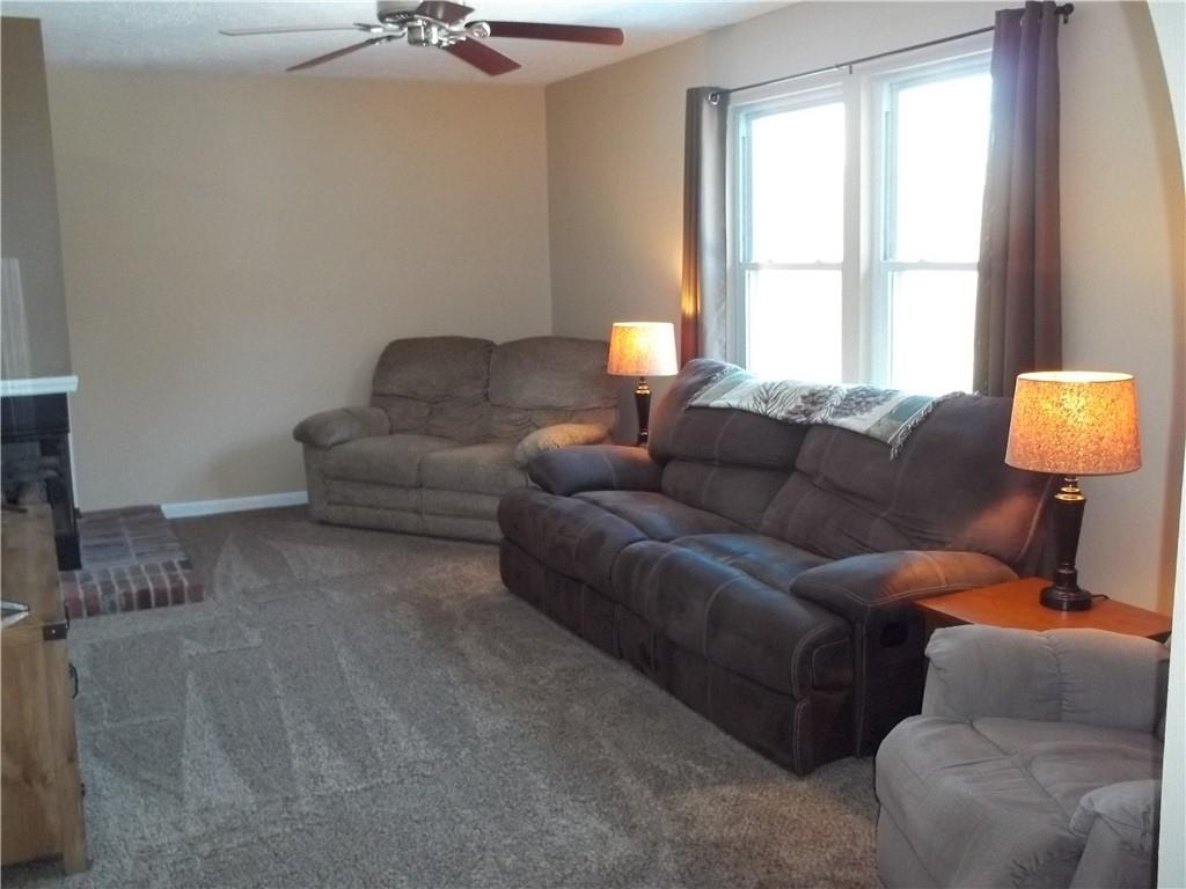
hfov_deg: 55.4
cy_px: 444
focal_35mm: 33
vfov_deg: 42.9
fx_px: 1131
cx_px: 593
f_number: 3.3
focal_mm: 5.9
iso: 320
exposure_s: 1/30
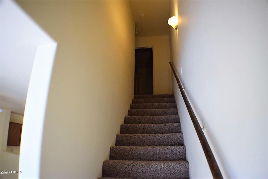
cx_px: 134
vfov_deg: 47.9
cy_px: 90
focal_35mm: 27
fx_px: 201
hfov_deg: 67.4
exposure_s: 1/60
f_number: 4
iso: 720
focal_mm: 18
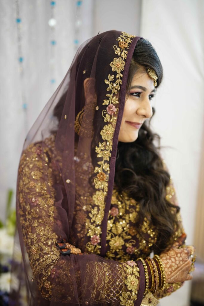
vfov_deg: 39.6
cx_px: 102
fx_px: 425
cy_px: 153
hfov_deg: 27.0
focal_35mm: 50
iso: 250
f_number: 1.4
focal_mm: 50
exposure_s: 1/160
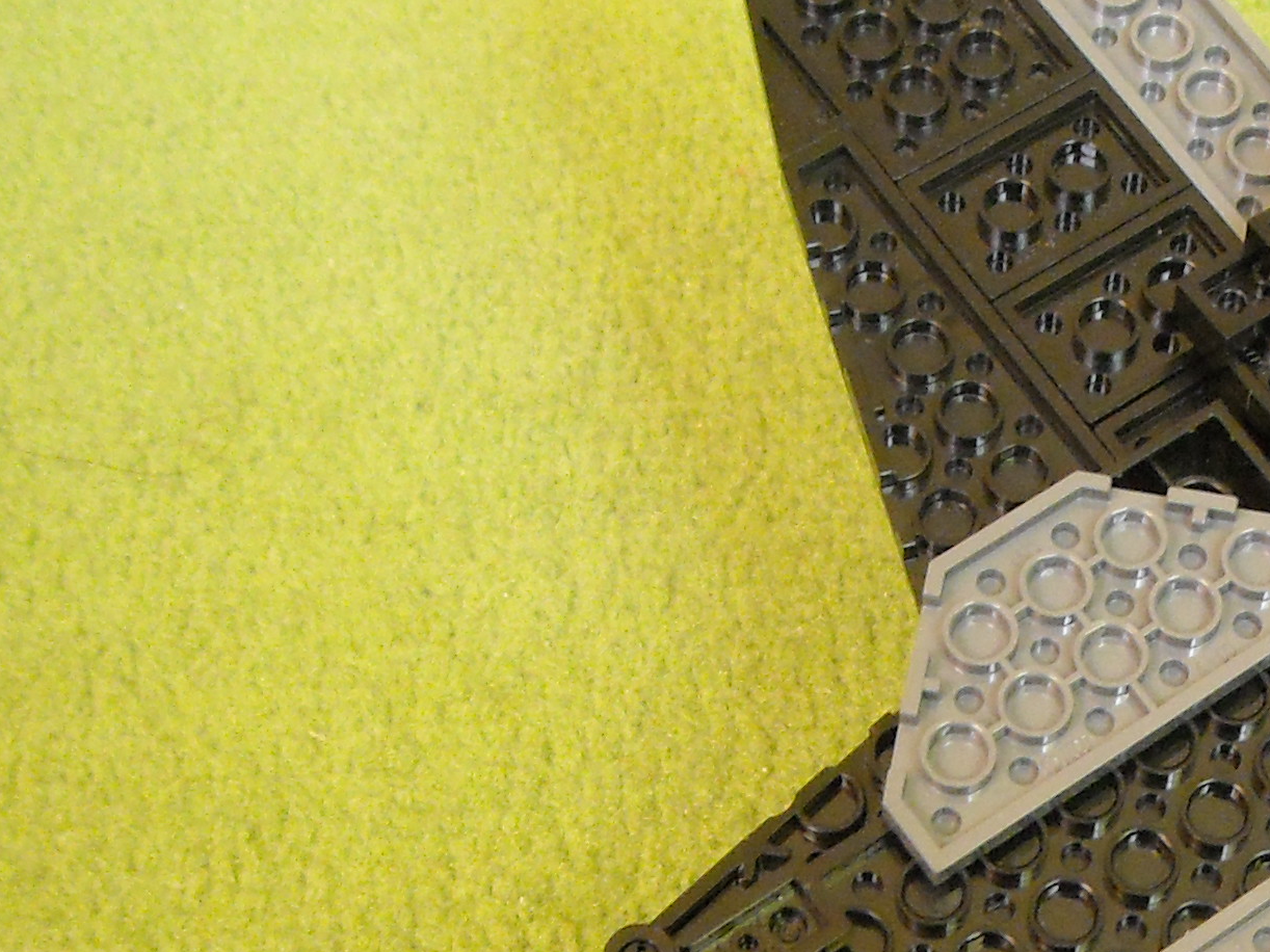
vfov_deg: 16.6
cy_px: 765
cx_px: 1258
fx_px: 3228
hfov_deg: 21.5
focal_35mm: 88
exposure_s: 1/15
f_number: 2.8
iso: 400
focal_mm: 5.7
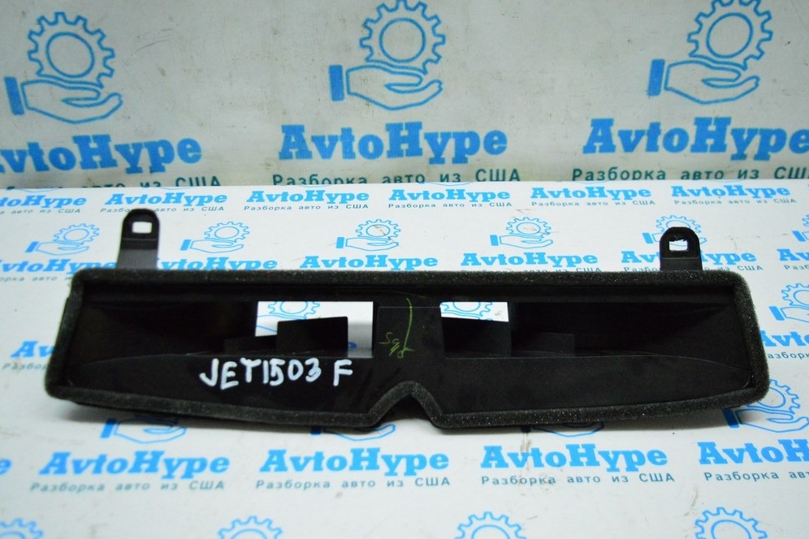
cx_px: 404
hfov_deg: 51.9
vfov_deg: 35.9
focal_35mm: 37
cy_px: 267
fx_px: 831
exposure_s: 1/800
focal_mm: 24
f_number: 4
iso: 6400
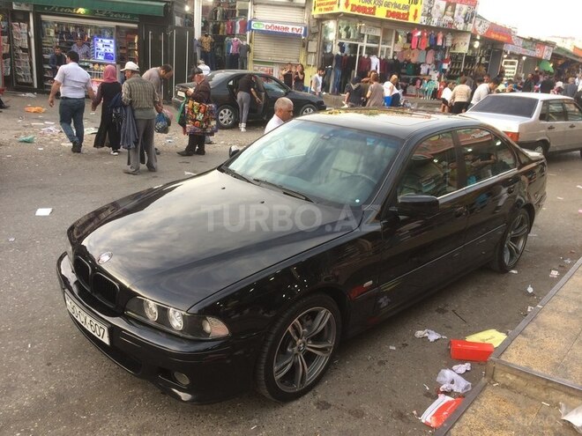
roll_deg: -4.0
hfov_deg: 61.7
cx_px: 291
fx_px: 488
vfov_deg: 48.2
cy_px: 218
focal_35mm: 29
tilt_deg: -16.2
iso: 32
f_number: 2.2
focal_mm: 4.15
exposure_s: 1/50
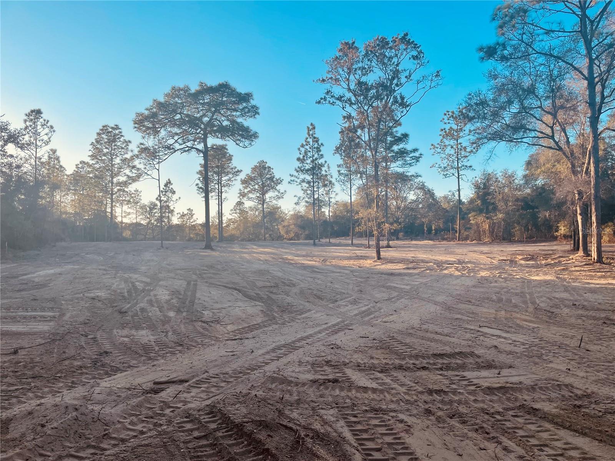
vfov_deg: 53.1
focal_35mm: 26
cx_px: 308
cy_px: 230
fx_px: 462
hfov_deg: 67.3
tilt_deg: +1.2
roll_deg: +0.6
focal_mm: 4.2
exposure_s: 1/1366
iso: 32
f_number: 1.6
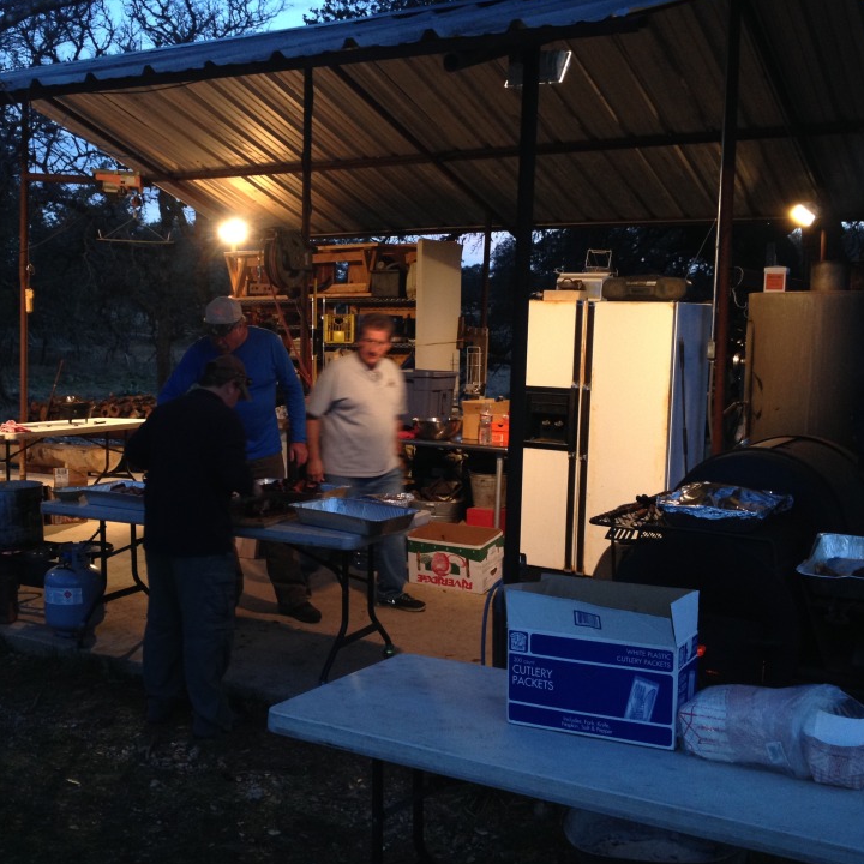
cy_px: 430
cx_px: 322
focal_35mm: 44
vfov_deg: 38.3
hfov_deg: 38.1
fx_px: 1242
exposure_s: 1/20
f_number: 2.4
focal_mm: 4.28
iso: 100
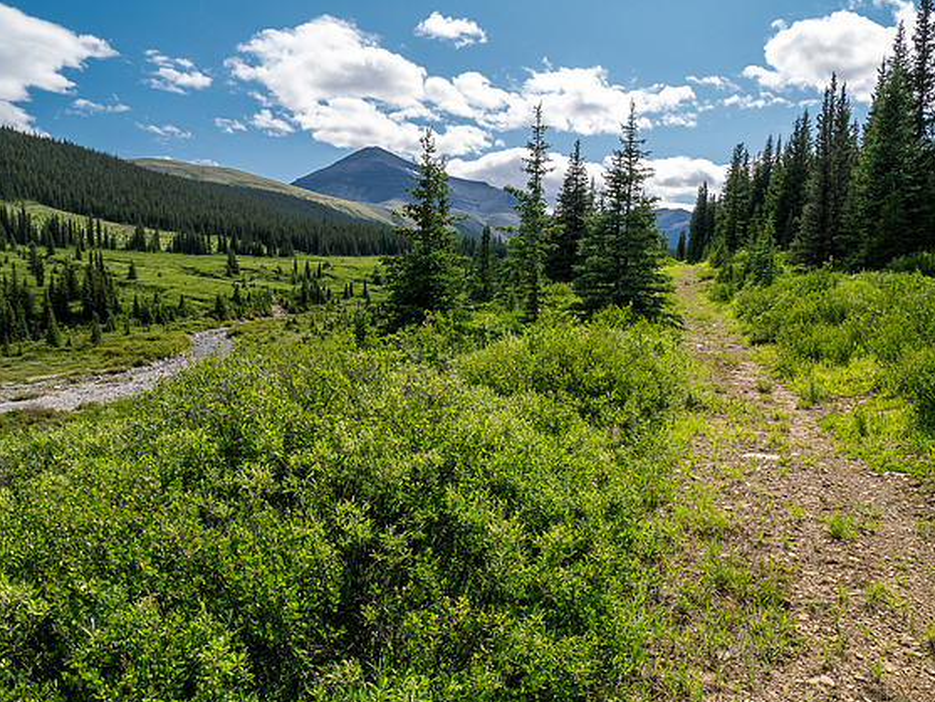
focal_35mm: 25
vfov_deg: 54.9
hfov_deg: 69.4
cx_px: 485
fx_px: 675
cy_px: 350
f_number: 8
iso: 200
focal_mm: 12
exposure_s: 1/160
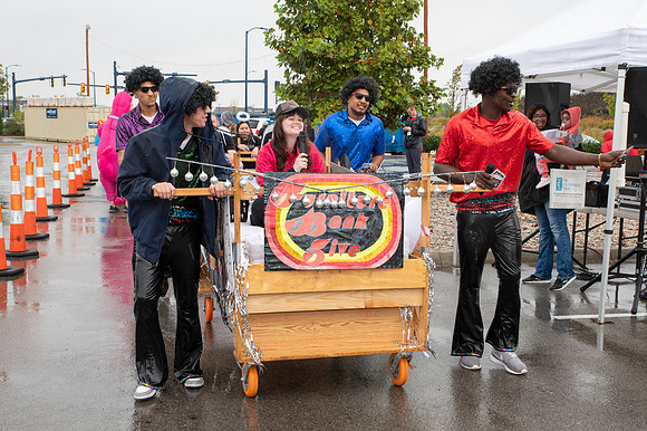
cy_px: 251
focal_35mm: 49
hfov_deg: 40.5
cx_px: 336
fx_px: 876
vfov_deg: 27.6
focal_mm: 38
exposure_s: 1/200
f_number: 7.1
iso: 400
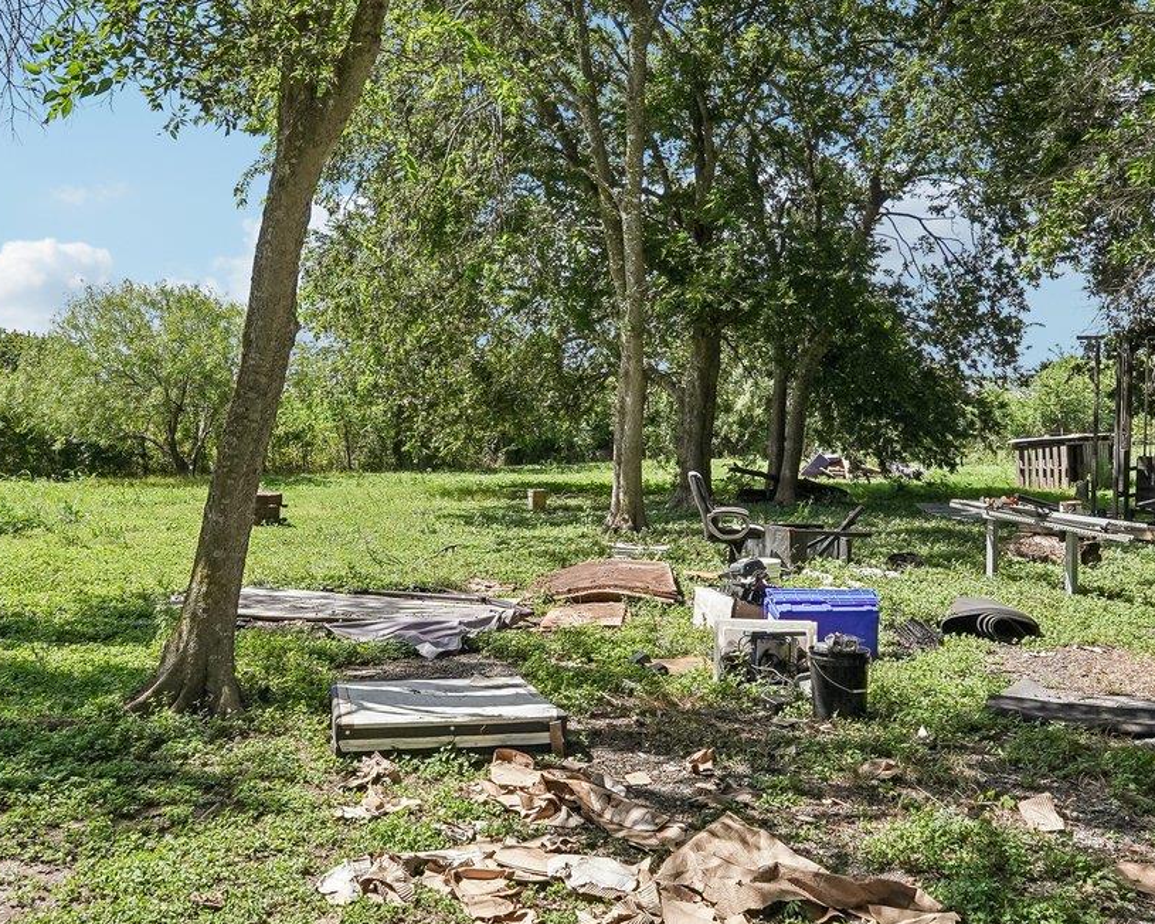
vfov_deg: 44.5
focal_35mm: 33
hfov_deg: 54.1
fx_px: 1128
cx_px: 526
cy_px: 422
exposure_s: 1/640
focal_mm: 14
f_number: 8
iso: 400
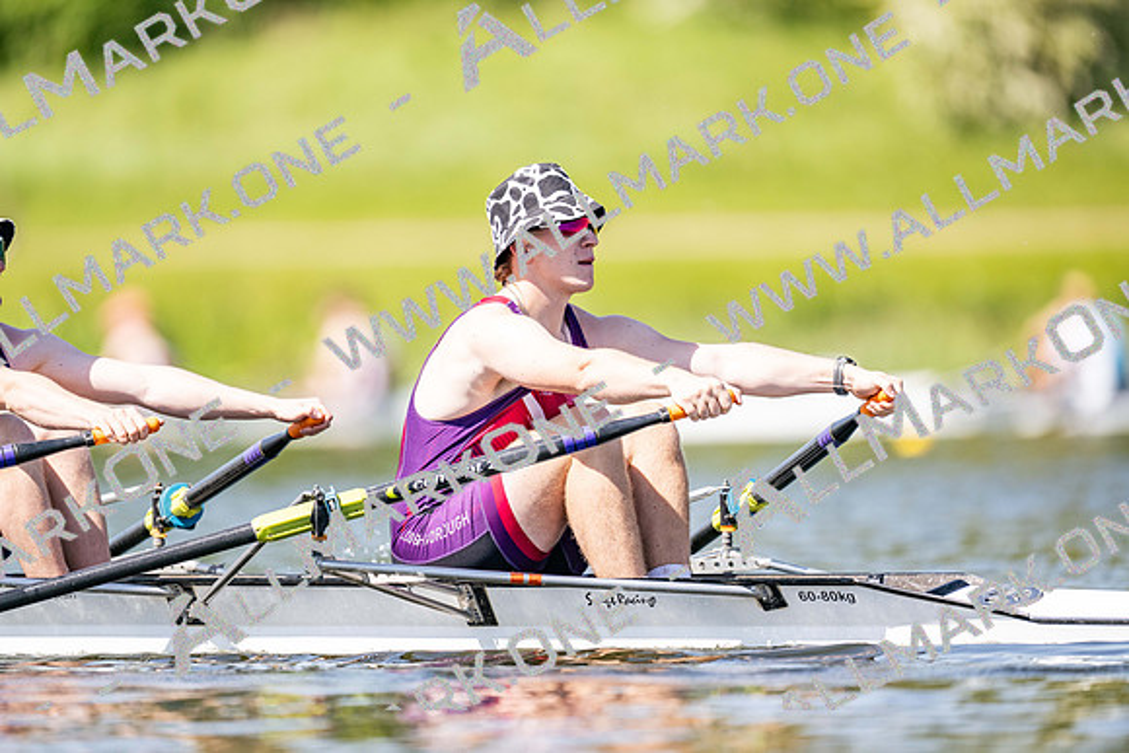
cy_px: 376
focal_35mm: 600
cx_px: 564
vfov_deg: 2.3
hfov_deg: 3.4
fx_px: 18820
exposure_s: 1/2500
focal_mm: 600
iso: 450
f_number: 4
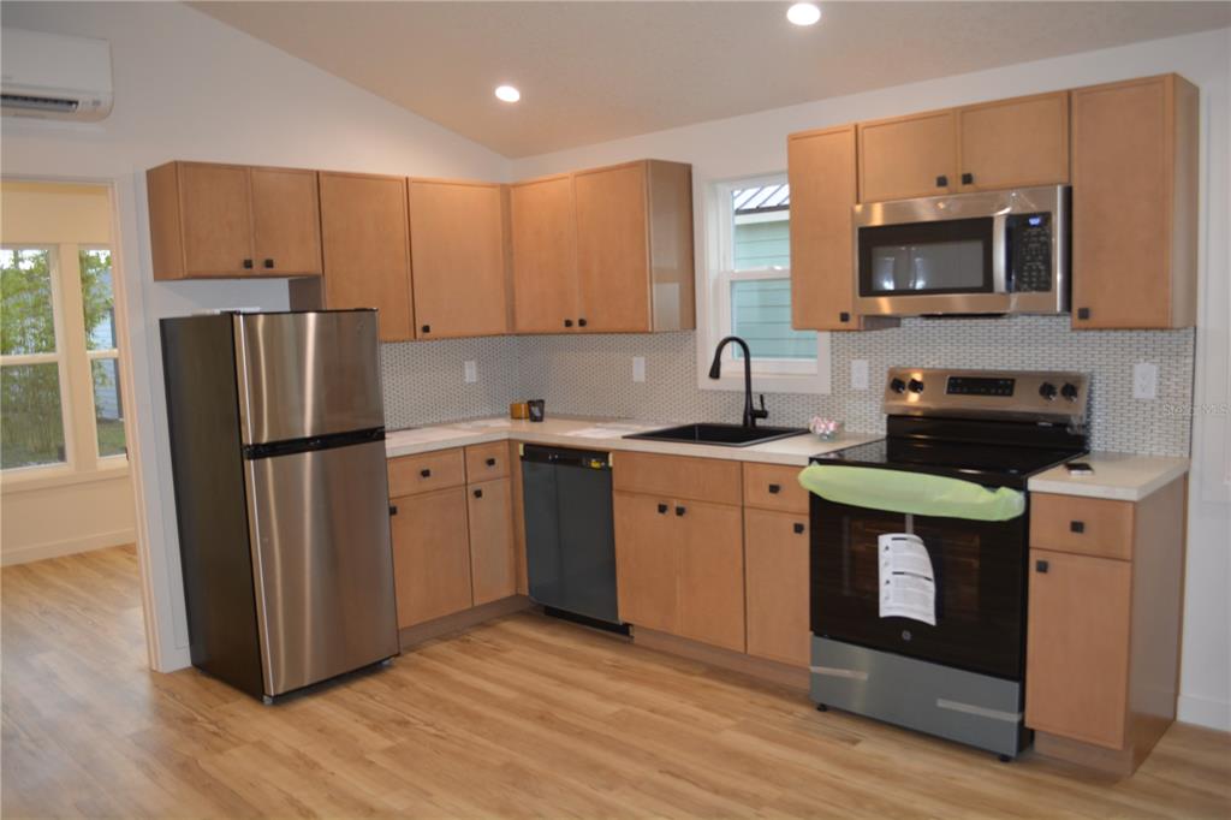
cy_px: 410
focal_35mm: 27
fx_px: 923
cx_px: 616
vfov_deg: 47.9
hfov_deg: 67.4
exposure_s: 1/60
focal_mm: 18
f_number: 3.5
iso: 400
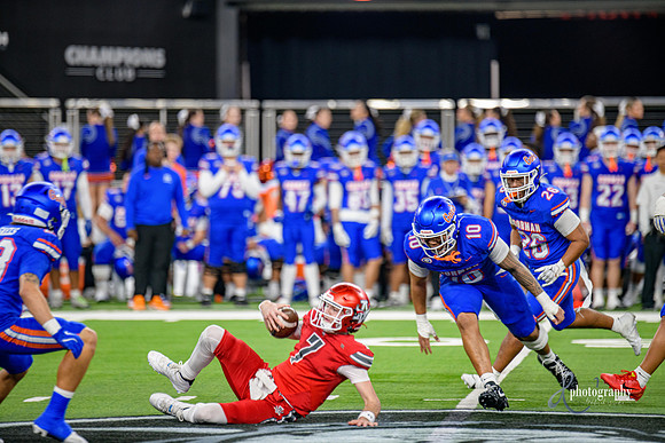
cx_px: 332
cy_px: 222
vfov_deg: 4.6
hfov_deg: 6.9
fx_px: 5543
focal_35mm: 300
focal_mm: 300
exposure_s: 1/400
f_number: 2.8
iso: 1000
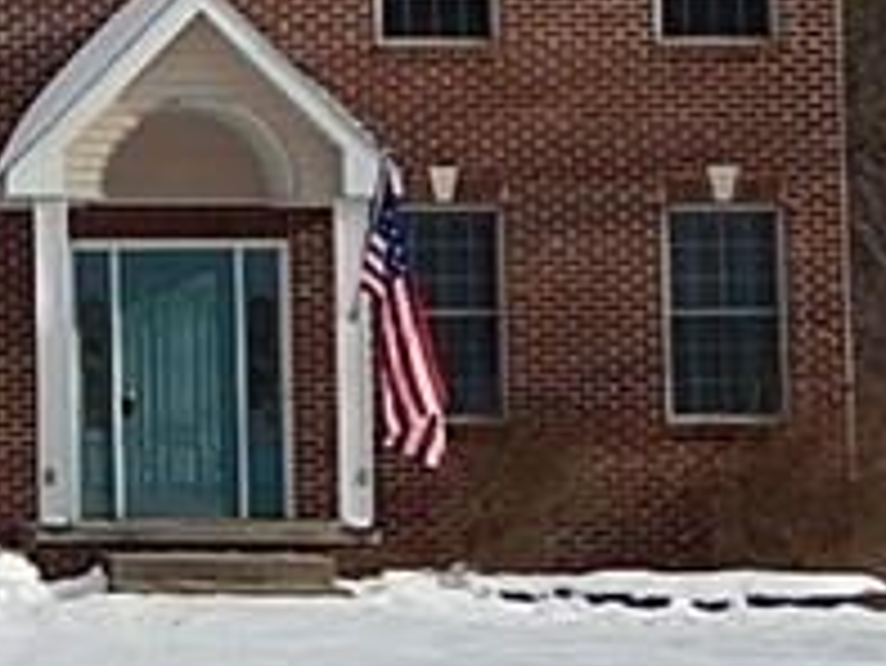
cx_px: -432
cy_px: -346
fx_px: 5993
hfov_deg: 8.3
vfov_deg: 6.3
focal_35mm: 234
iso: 125
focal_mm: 8.1
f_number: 8.6
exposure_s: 1/400
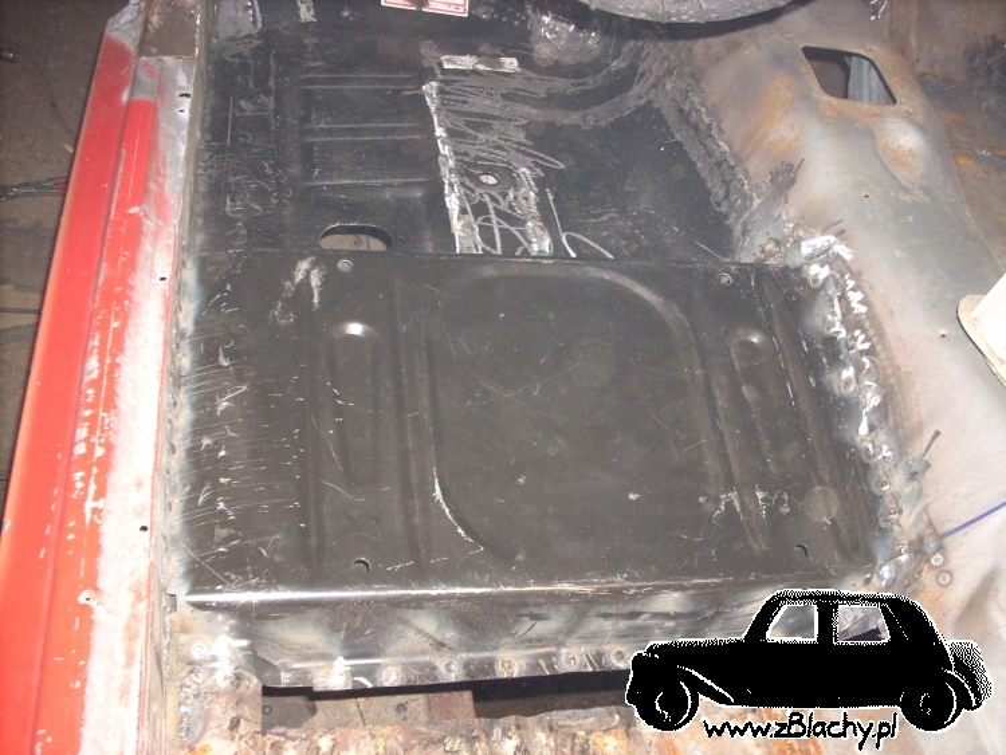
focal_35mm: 37
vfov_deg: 38.7
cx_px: 503
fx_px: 1076
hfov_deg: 50.1
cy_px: 378
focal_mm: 6.2
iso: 400
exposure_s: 1/60
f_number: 2.8
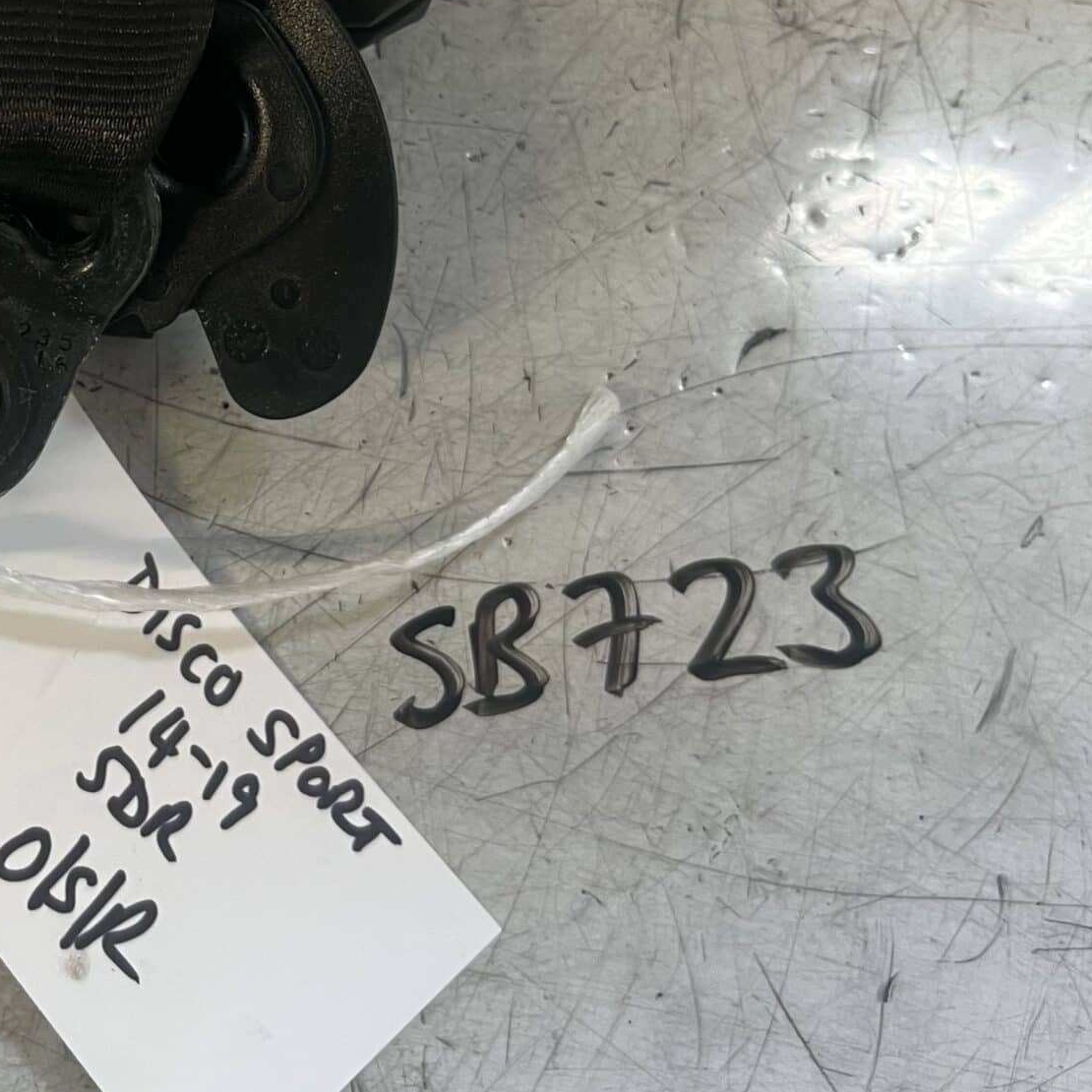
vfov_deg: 31.2
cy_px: 194
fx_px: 1892
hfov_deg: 31.2
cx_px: 183
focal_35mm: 53
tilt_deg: -68.4
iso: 80
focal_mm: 5.1
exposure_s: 1/50
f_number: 1.6
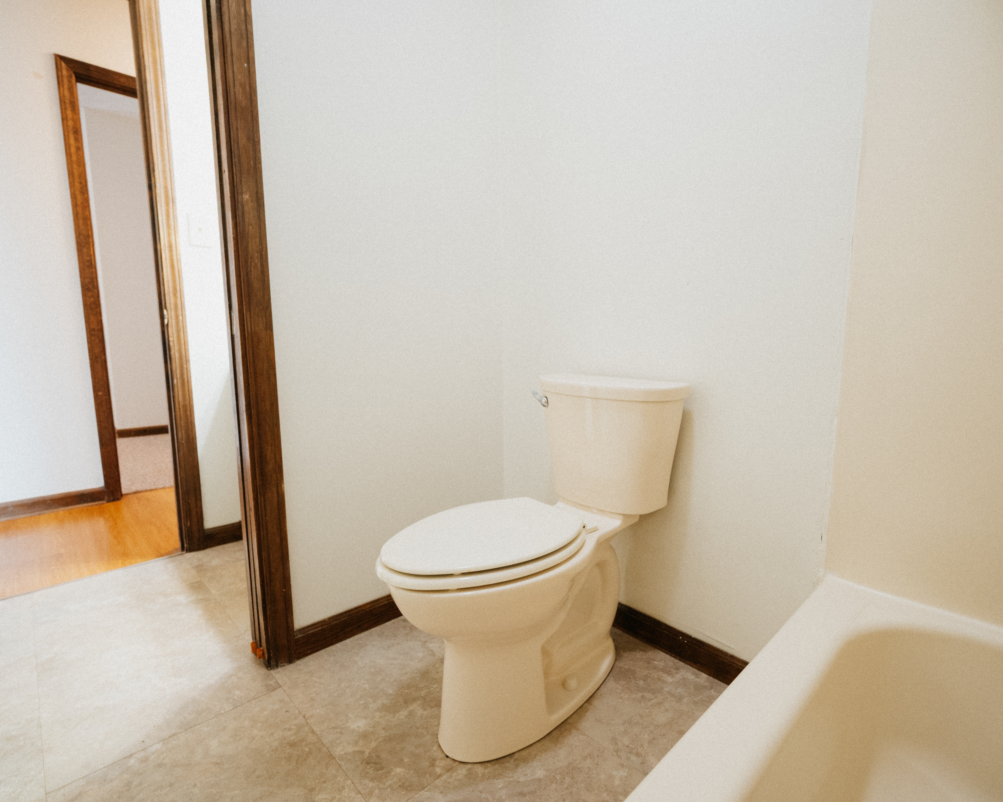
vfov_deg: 80.4
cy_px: 396
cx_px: 589
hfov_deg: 92.2
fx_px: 475
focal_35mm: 16
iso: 1000
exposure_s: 1/20
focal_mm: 14
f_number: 4
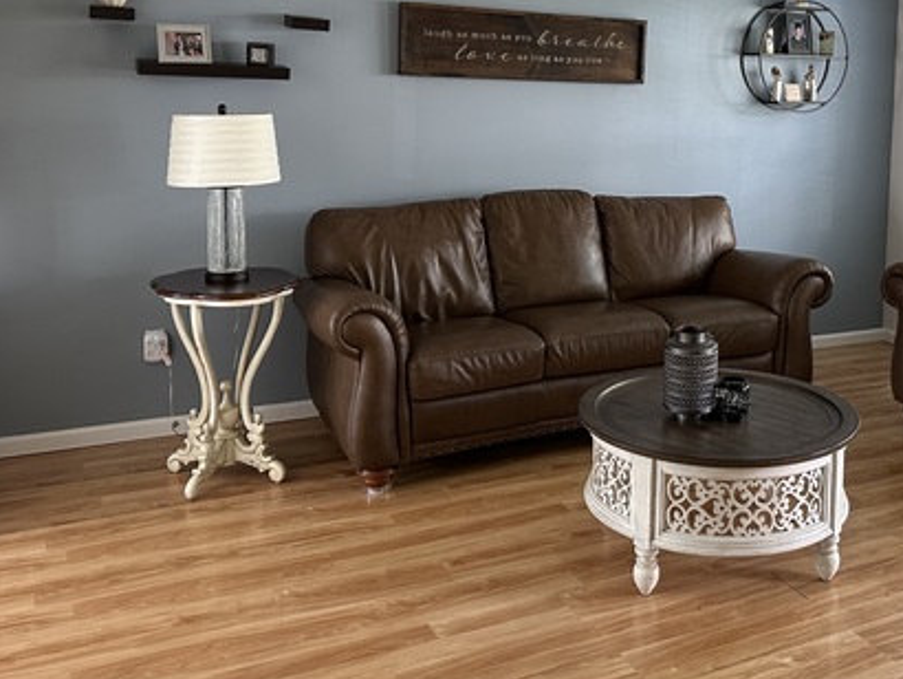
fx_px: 1018
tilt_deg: -5.3
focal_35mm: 39
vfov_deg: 35.9
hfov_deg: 46.1
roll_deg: -2.2
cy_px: 161
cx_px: 677
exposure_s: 1/102
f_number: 1.78
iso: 250
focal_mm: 6.86
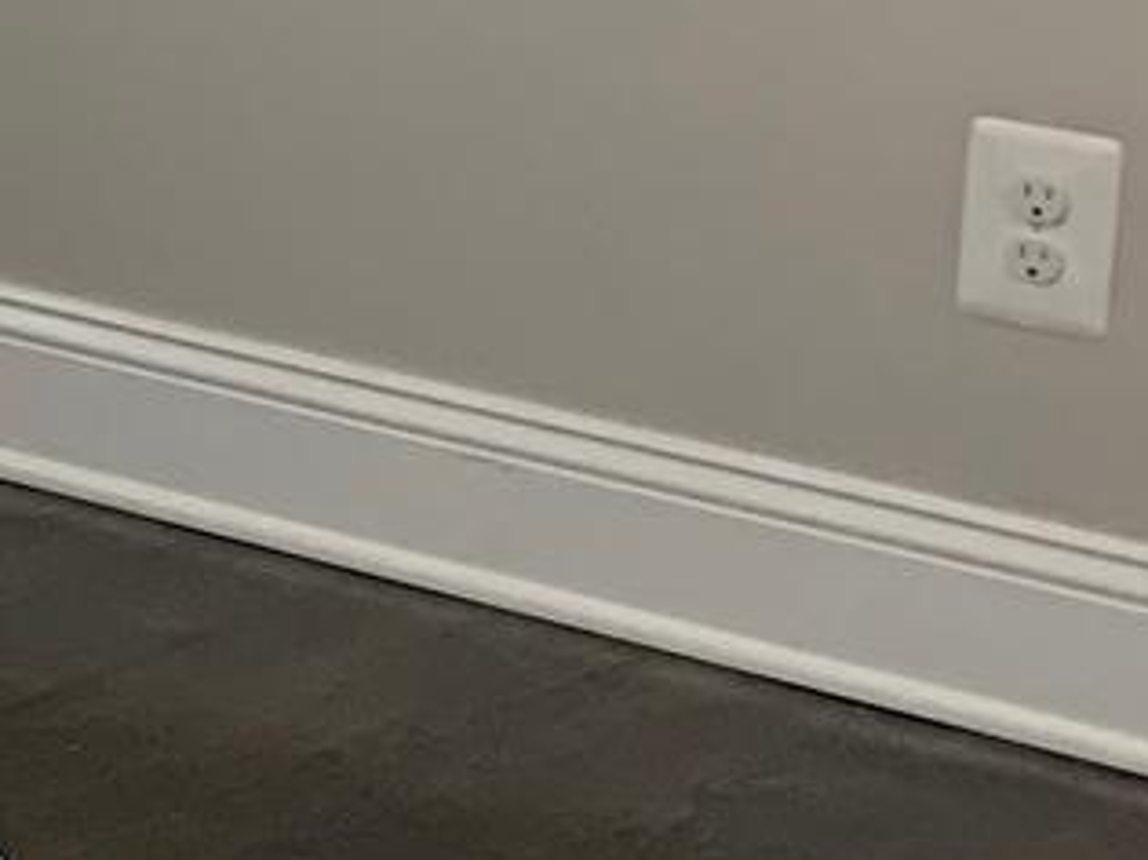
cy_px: -383
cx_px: -1983
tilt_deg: -8.6
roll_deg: -2.1
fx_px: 5603
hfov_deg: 9.7
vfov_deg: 8.6
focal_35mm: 169
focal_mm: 4.25
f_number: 1.8
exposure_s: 1/102
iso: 100
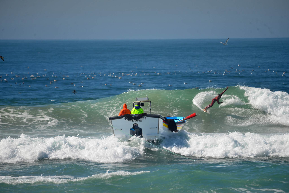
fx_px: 4015
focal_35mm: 500
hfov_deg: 4.1
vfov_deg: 2.8
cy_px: 96
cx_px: 144
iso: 100
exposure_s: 1/400
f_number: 6.3
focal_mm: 500
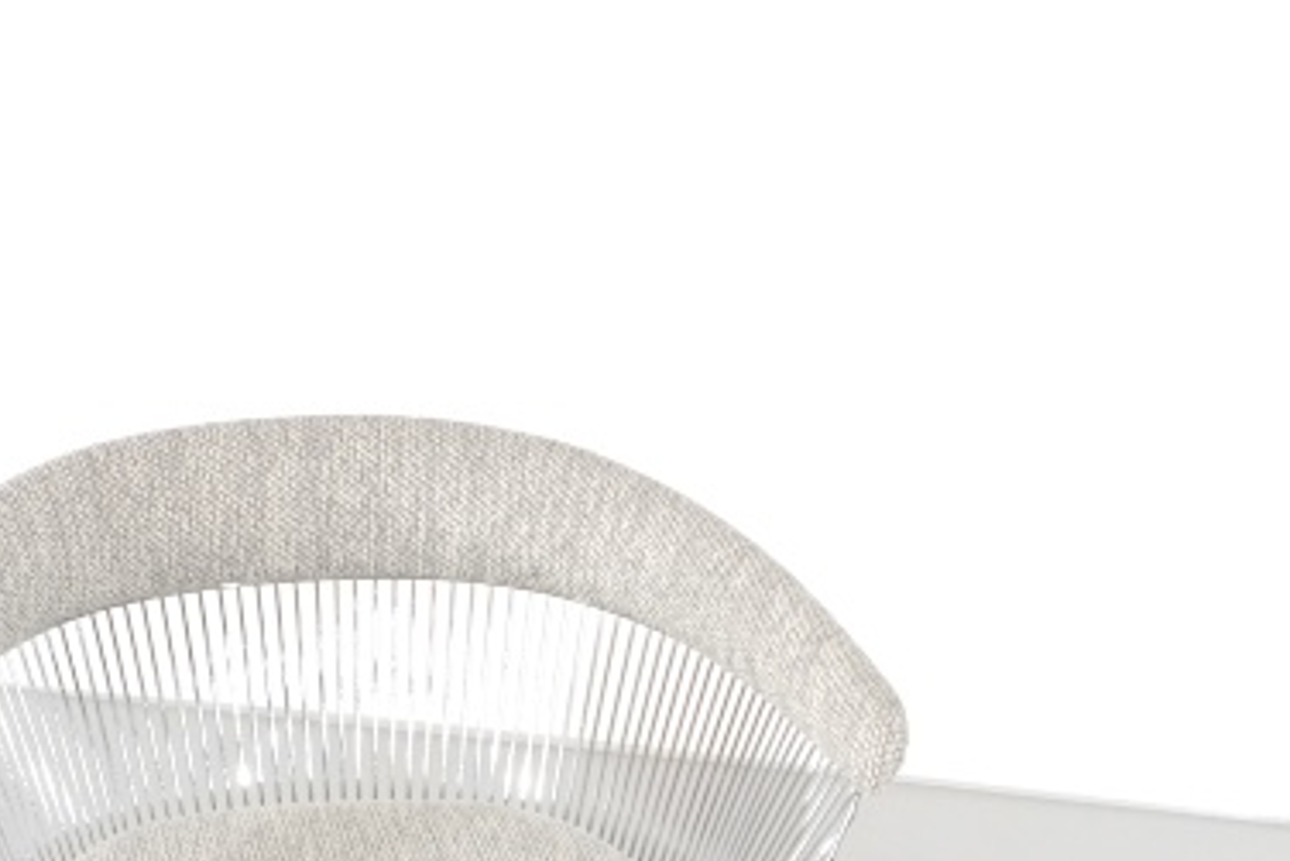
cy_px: 1060
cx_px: 1074
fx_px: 6058
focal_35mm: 169
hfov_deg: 12.1
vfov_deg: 8.0
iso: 800
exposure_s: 1/38
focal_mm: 35
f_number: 8
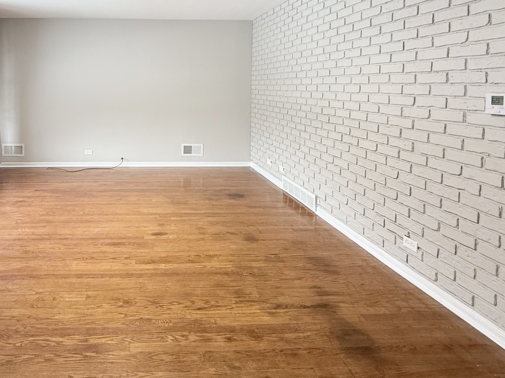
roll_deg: -0.4
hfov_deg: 70.9
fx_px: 335
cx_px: 153
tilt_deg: -2.0
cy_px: 101
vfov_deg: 56.4
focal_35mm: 23
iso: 200
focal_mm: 2.22
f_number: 2.2
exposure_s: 1/60
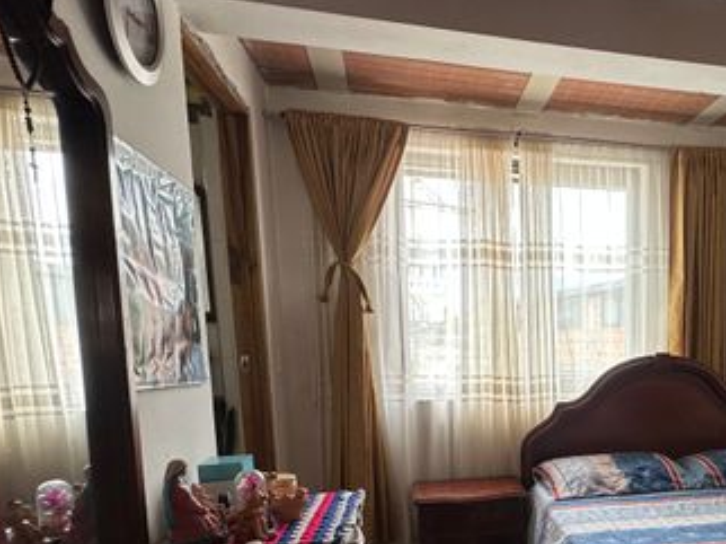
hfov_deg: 57.1
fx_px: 608
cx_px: 583
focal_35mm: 29
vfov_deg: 45.8
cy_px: 433
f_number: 2.2
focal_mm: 2.22
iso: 100
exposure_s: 1/99
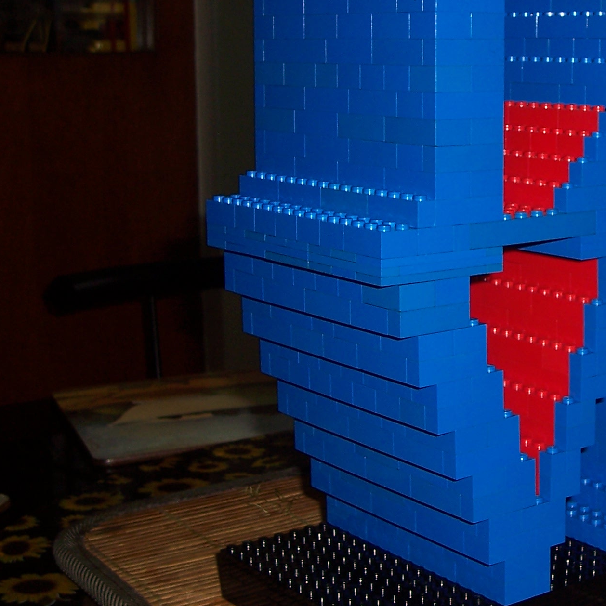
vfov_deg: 25.3
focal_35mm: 68
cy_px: 243
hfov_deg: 24.7
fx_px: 1347
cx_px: 526
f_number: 3
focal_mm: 7
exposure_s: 1/60
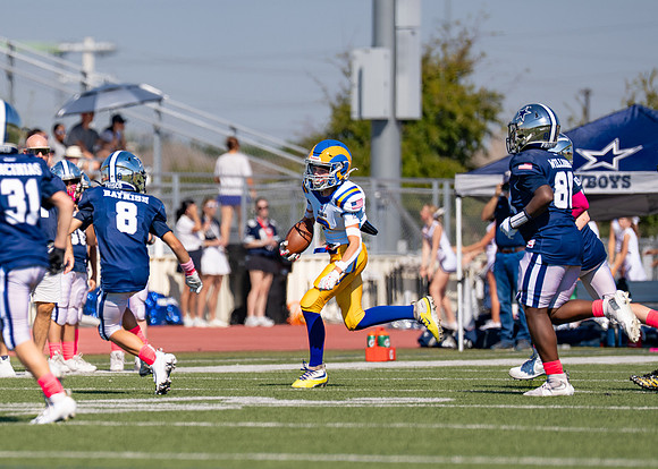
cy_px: 264
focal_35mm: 365
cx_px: 226
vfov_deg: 3.9
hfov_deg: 5.5
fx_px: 6822
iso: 100
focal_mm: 200
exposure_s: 1/2500
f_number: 2.8
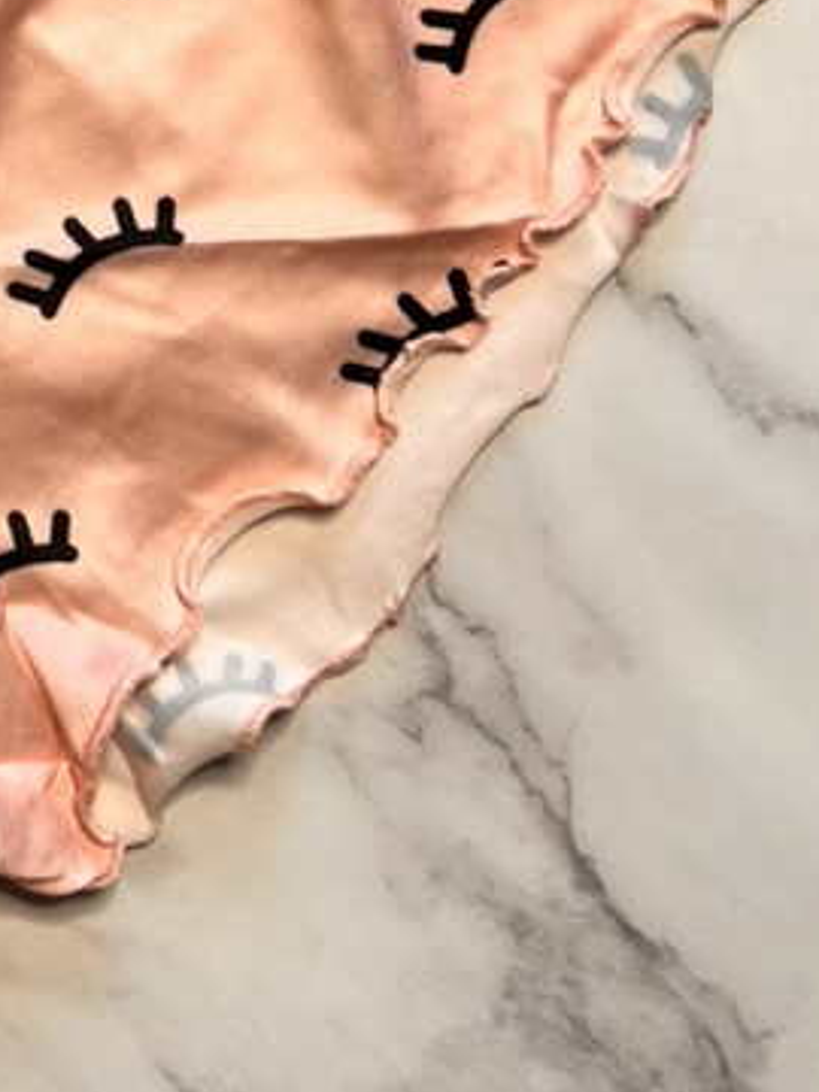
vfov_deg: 25.3
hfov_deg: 18.5
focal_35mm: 74
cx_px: -258
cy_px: 49
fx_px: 2334
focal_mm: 5.7
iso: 50
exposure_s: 1/100
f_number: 1.5
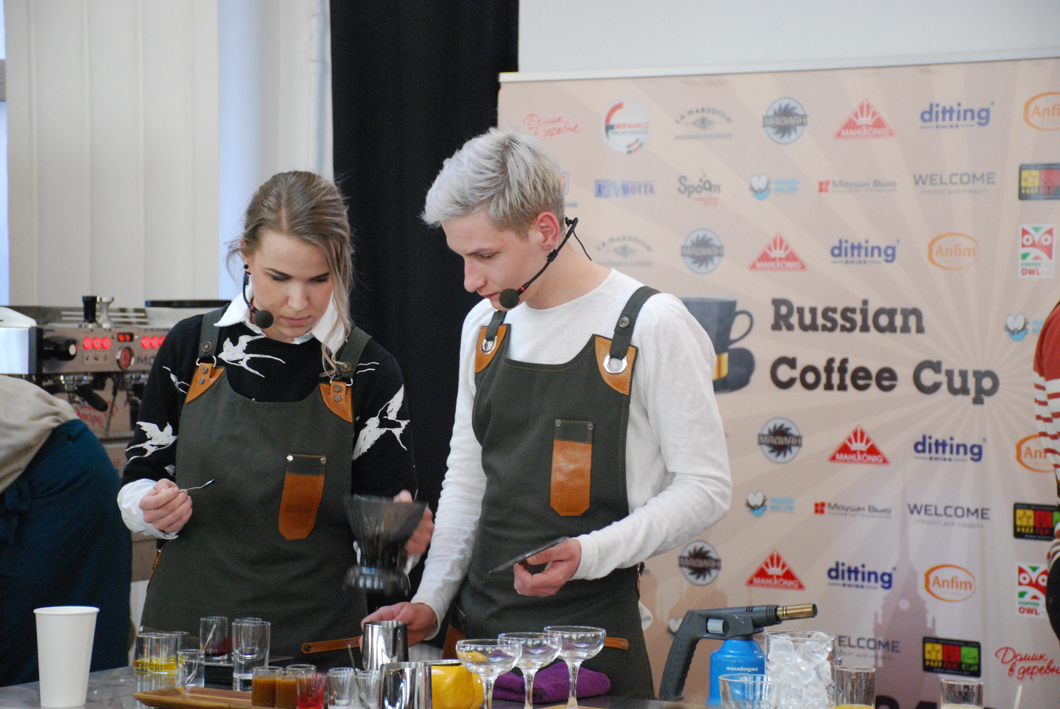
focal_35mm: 99
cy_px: 354
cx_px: 530
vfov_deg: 13.9
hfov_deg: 20.6
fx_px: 2918
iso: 1600
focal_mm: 66
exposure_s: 1/30
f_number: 5.3
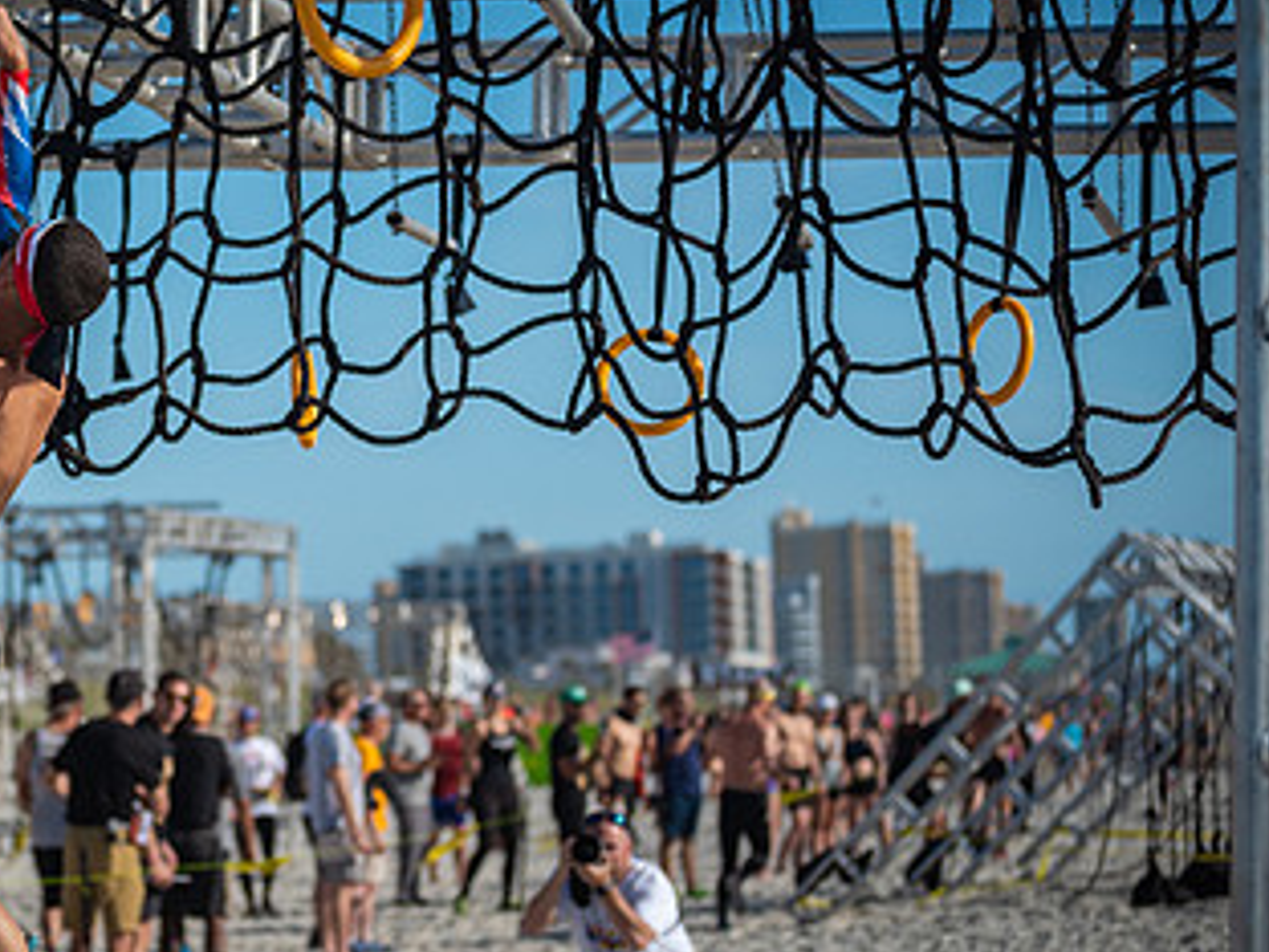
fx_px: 4582
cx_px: 138
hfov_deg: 15.6
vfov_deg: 11.9
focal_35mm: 125
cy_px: 441
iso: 320
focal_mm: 70
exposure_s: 1/4000
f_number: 2.8
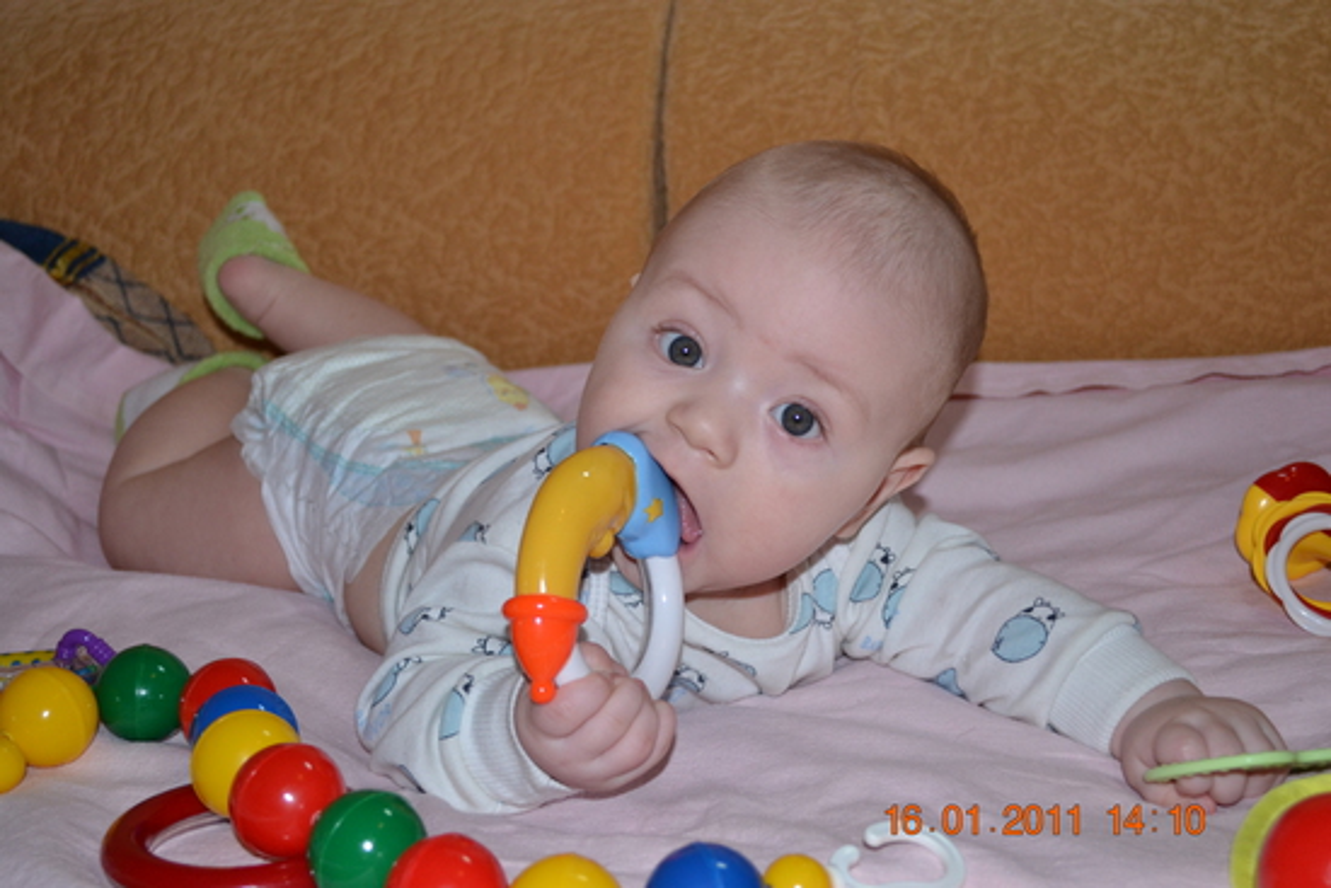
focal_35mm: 51
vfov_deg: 26.5
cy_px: 444
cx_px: 666
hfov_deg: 38.9
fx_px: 1886
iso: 800
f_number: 5
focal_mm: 34
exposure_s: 1/200
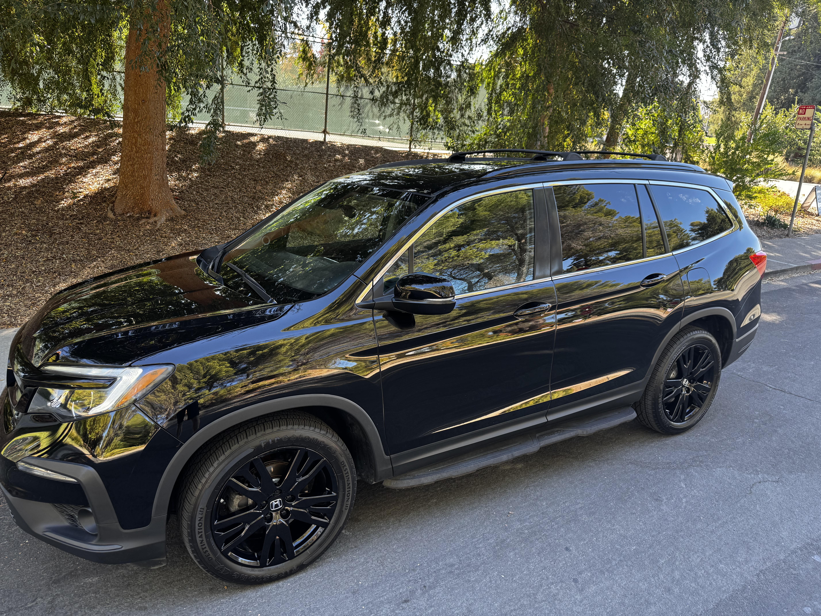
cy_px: 308
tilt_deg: -17.3
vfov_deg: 56.8
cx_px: 410
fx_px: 569
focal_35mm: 24
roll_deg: -4.8
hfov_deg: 71.6
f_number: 1.78
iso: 80
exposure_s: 1/121
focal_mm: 6.76
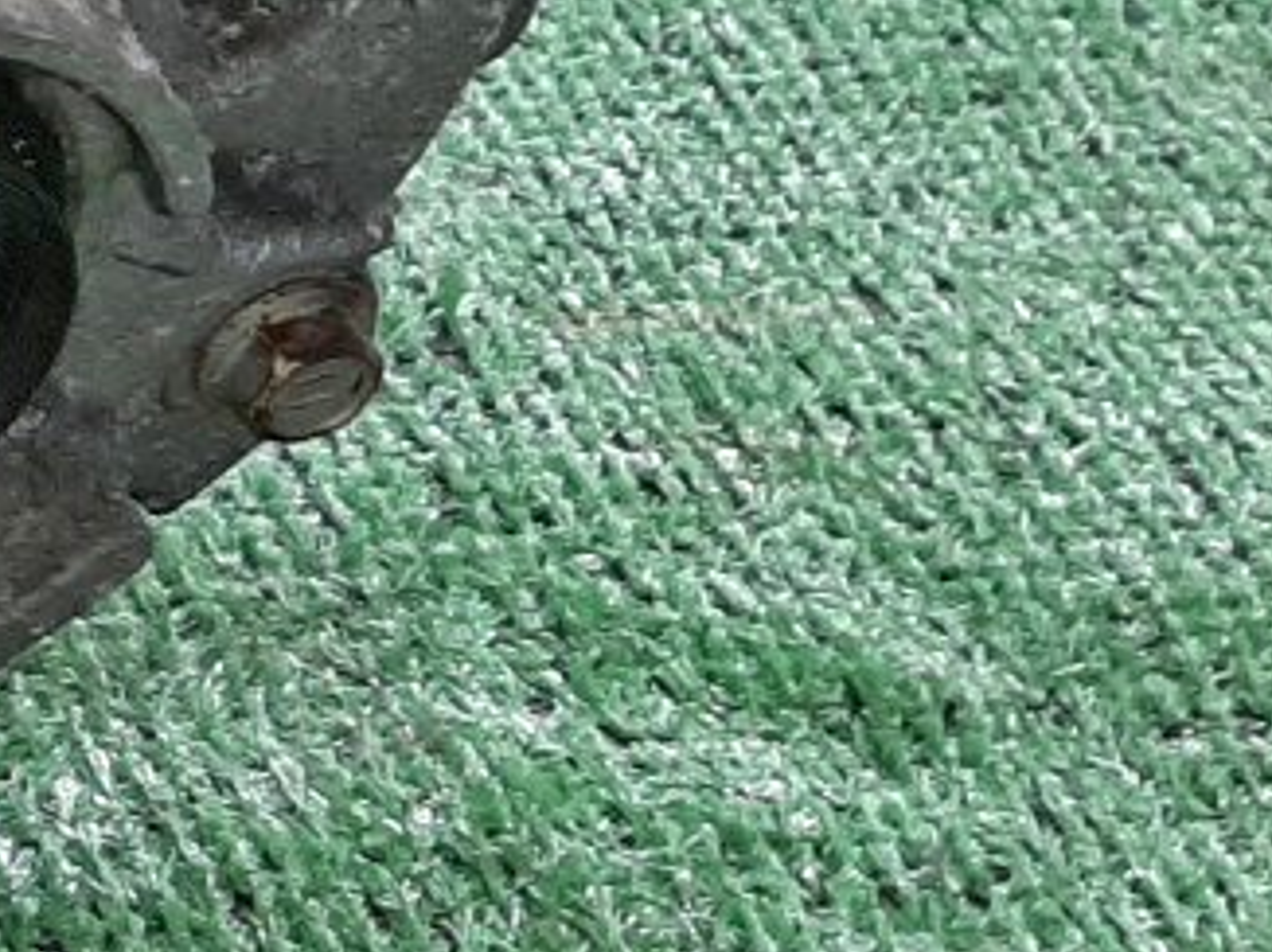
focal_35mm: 115
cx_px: -1491
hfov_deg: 13.8
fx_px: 4223
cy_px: 164
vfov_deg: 12.8
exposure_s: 1/50
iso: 164
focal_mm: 3.93
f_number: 1.7
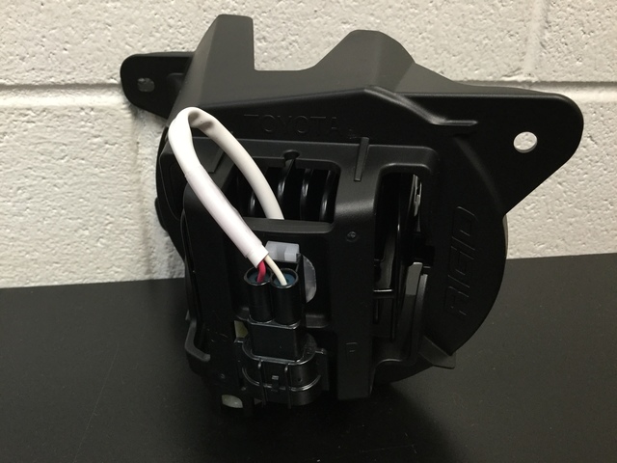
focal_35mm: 31
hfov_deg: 58.4
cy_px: 232
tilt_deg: -22.3
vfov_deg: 45.4
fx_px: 553
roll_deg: -0.3
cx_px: 308
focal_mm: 3.3
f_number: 2.4
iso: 100
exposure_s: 1/30
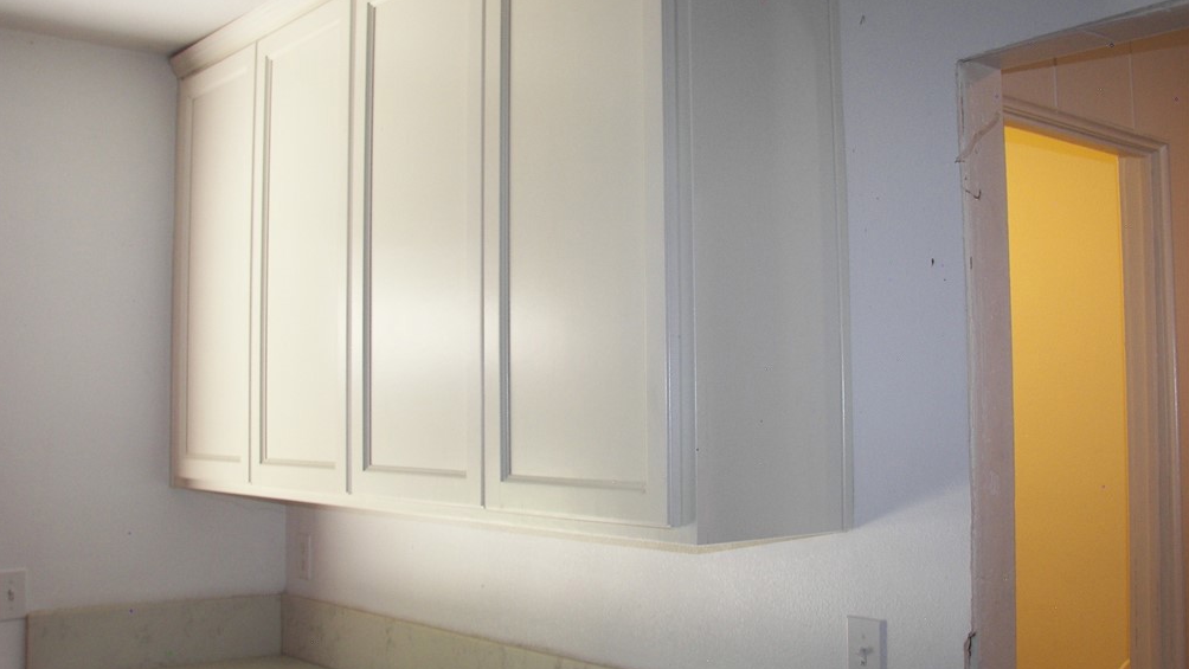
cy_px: 353
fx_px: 1261
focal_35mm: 40
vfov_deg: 29.7
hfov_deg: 50.5
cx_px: 584
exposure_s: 1/30
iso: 80
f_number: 2.8
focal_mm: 6
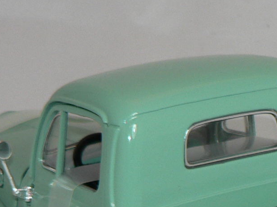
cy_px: 342
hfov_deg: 9.7
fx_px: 1624
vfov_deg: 7.2
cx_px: 302
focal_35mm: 203
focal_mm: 8.1
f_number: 2.8
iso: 80
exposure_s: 1/60
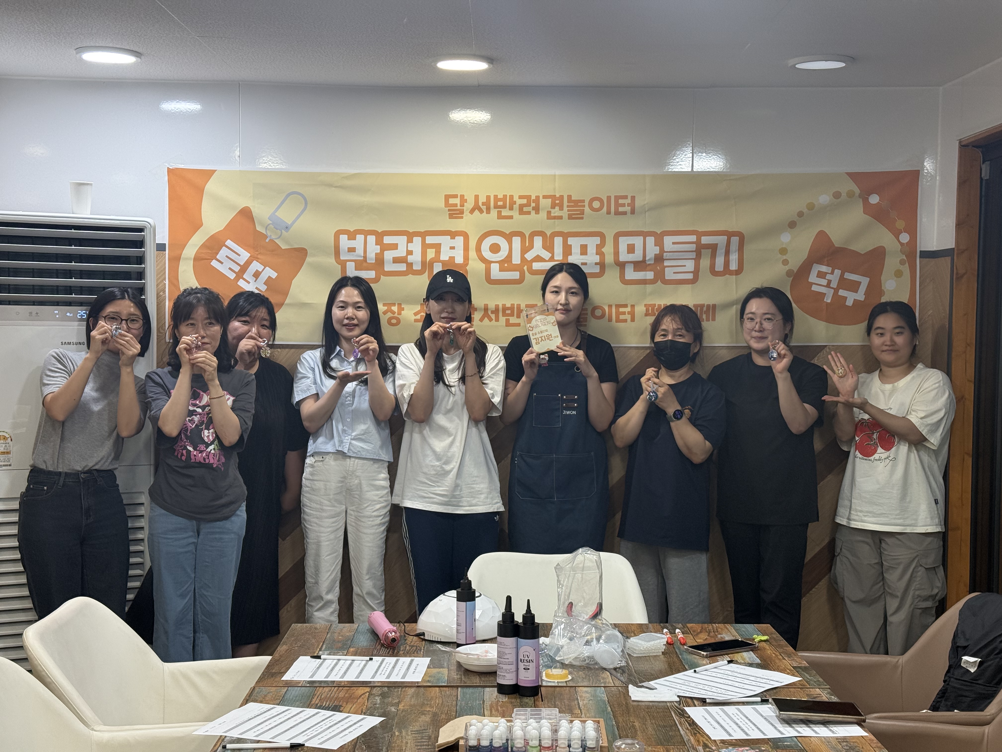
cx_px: 501
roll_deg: -0.8
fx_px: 1389
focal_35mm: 48
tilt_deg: -2.7
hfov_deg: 39.7
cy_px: 376
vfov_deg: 30.3
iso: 160
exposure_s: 1/120
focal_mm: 6.76
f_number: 1.78
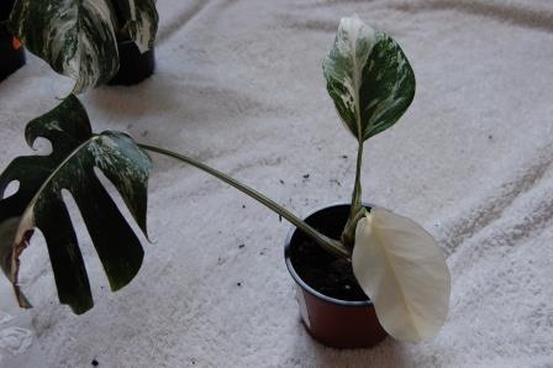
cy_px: 184
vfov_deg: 29.8
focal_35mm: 45
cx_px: 276
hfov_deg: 43.6
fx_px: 691
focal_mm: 30
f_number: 6.3
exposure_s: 1/20
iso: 800
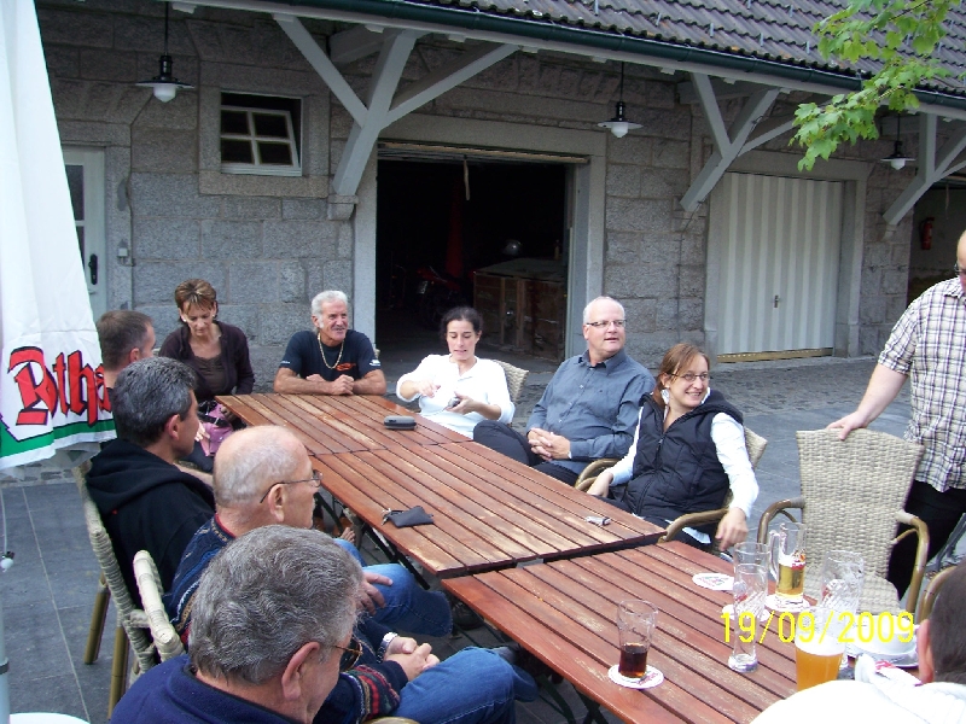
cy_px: 362
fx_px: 949
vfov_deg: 41.8
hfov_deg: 54.0
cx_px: 483
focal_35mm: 34
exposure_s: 1/80
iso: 80
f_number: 2.7
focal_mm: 5.6
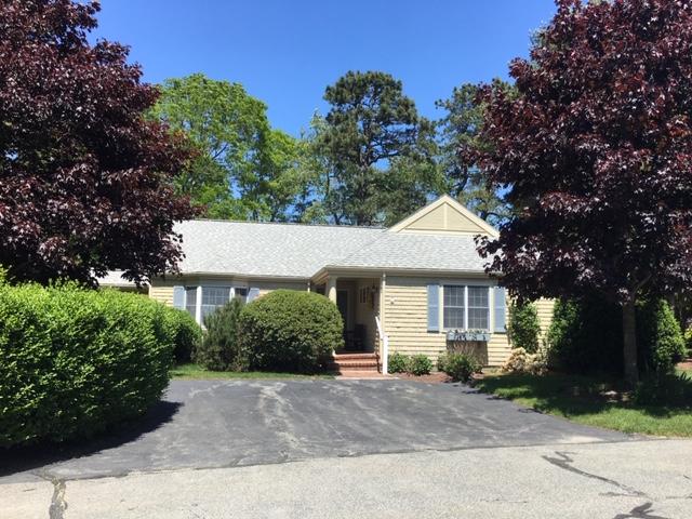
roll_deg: -0.7
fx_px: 580
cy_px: 260
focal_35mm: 29
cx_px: 346
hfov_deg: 61.7
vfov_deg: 48.2
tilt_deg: +7.5
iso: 25
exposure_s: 1/1202
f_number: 2.2
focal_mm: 4.15
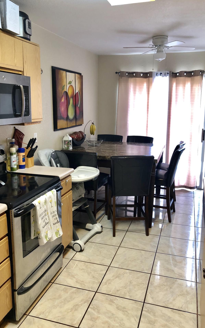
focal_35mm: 31
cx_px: 101
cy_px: 160
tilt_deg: -10.7
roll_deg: -0.8
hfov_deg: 40.6
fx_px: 277
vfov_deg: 61.2
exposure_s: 1/17
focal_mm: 3.99
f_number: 1.8
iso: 40
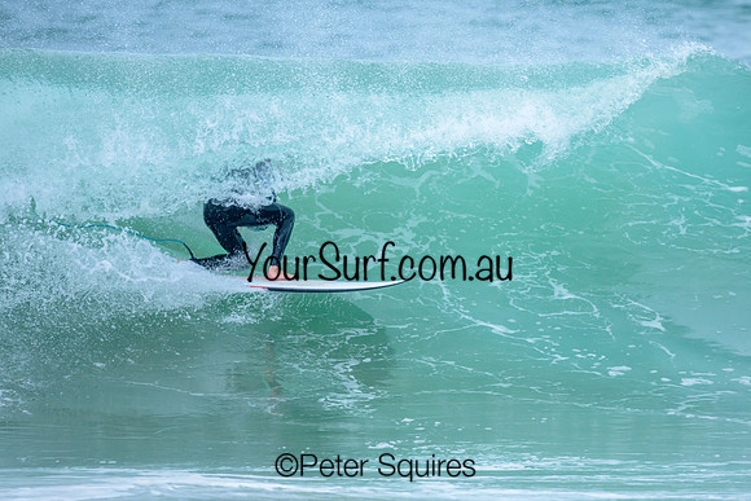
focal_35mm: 924
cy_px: 220
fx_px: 19276
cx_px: 415
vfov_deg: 1.5
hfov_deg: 2.2
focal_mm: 800
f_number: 6.3
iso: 720
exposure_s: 1/2000
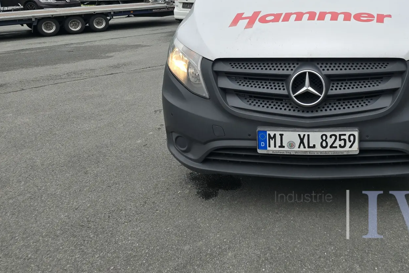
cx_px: 294
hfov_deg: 50.3
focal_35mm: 37
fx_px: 420
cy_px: 49
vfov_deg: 34.7
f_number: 1.7
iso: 32
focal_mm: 6.3
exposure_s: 1/180
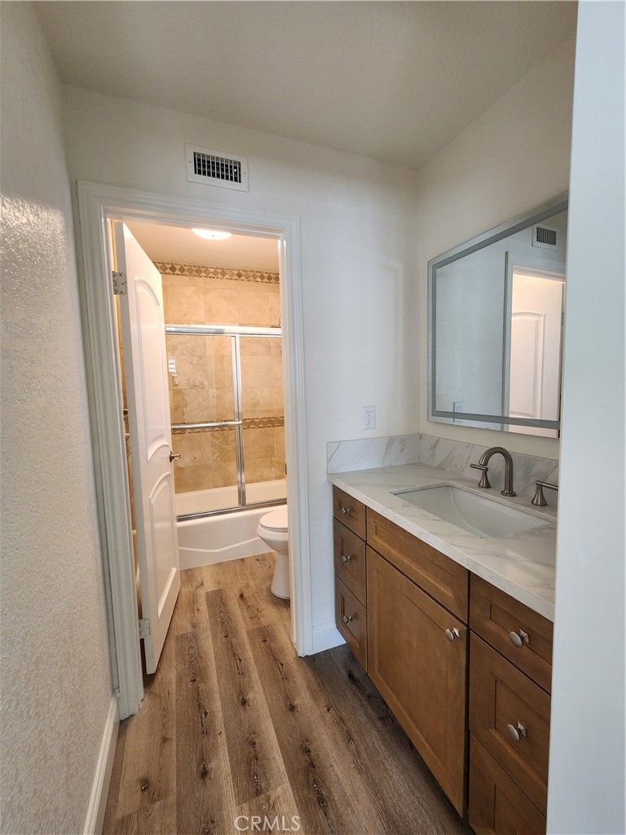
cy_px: 418
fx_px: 313
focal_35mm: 13
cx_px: 313
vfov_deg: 106.2
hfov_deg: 89.9
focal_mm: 2.2
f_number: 2.2
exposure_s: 1/60
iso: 160
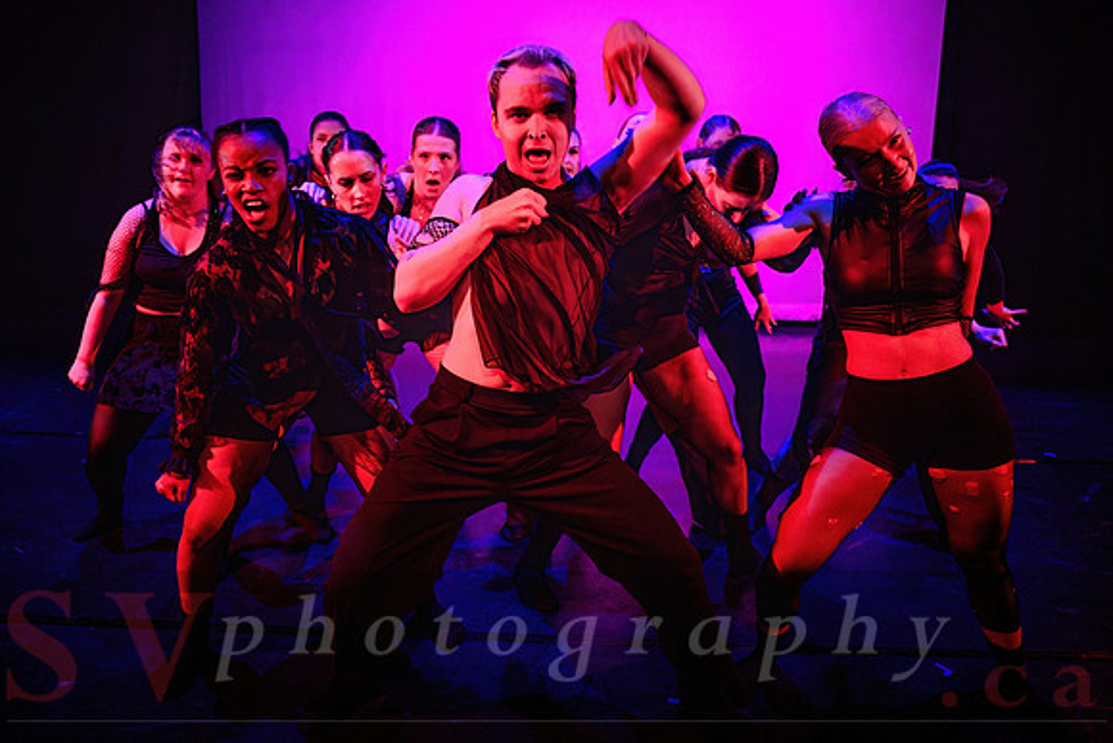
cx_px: 498
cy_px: 332
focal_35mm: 27
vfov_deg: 48.6
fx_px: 821
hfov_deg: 68.1
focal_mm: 24
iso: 3200
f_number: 2.8
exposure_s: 1/300
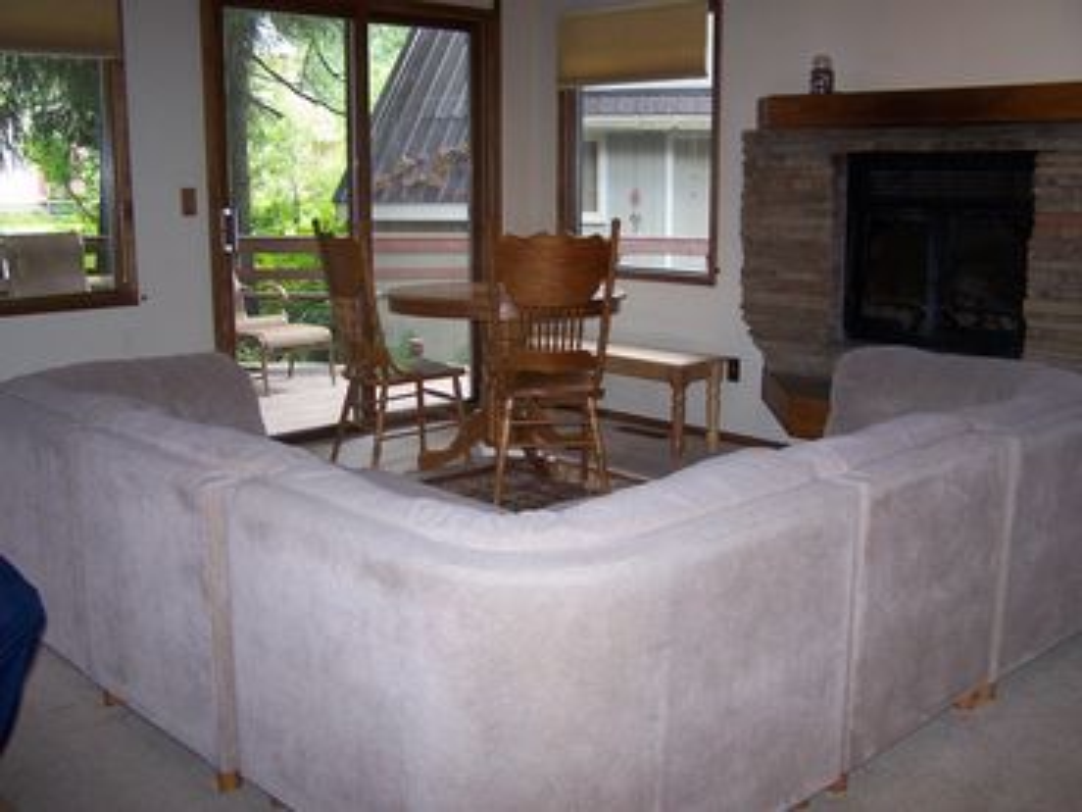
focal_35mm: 38
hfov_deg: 49.0
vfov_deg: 37.7
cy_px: 406
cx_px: 541
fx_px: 1188
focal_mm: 6.3
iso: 140
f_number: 2.8
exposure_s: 1/60
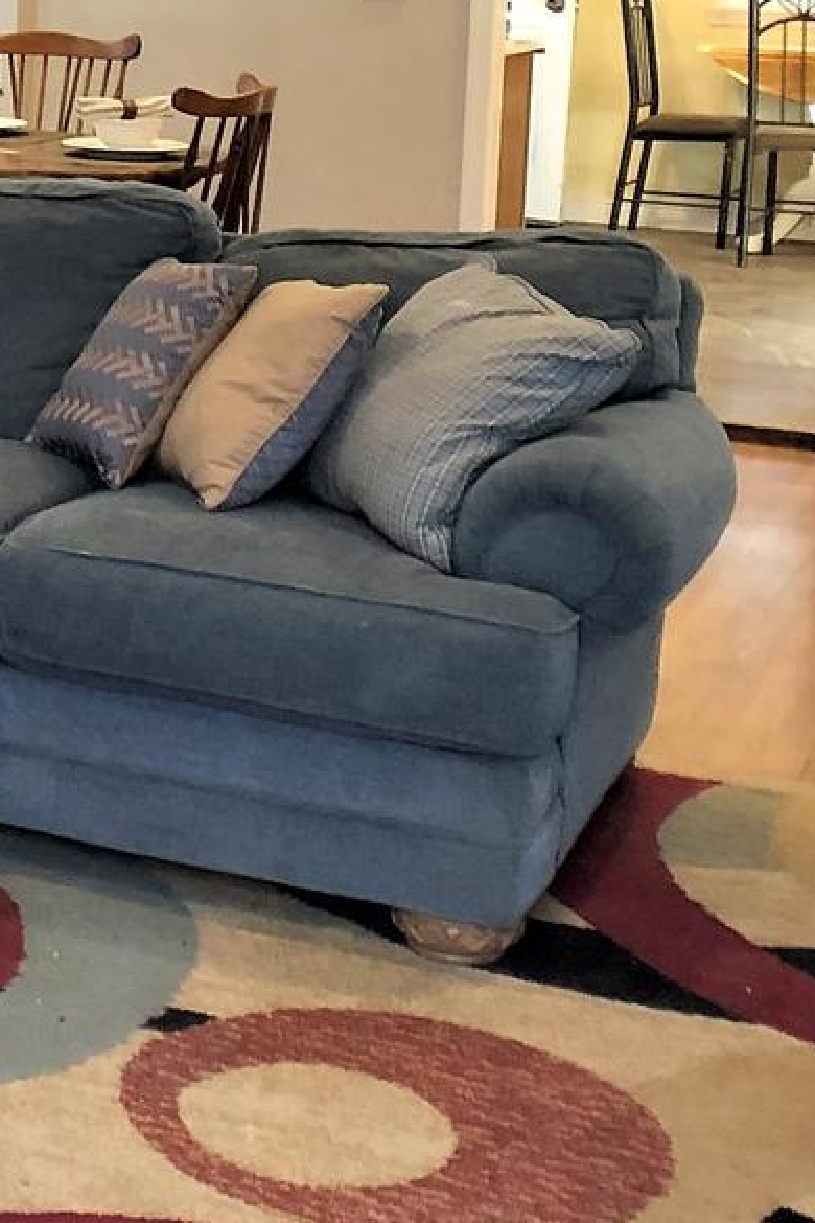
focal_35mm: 102
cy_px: 320
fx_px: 3463
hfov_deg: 12.7
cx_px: -424
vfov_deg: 19.9
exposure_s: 1/15
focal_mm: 3.99
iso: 64
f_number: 1.8
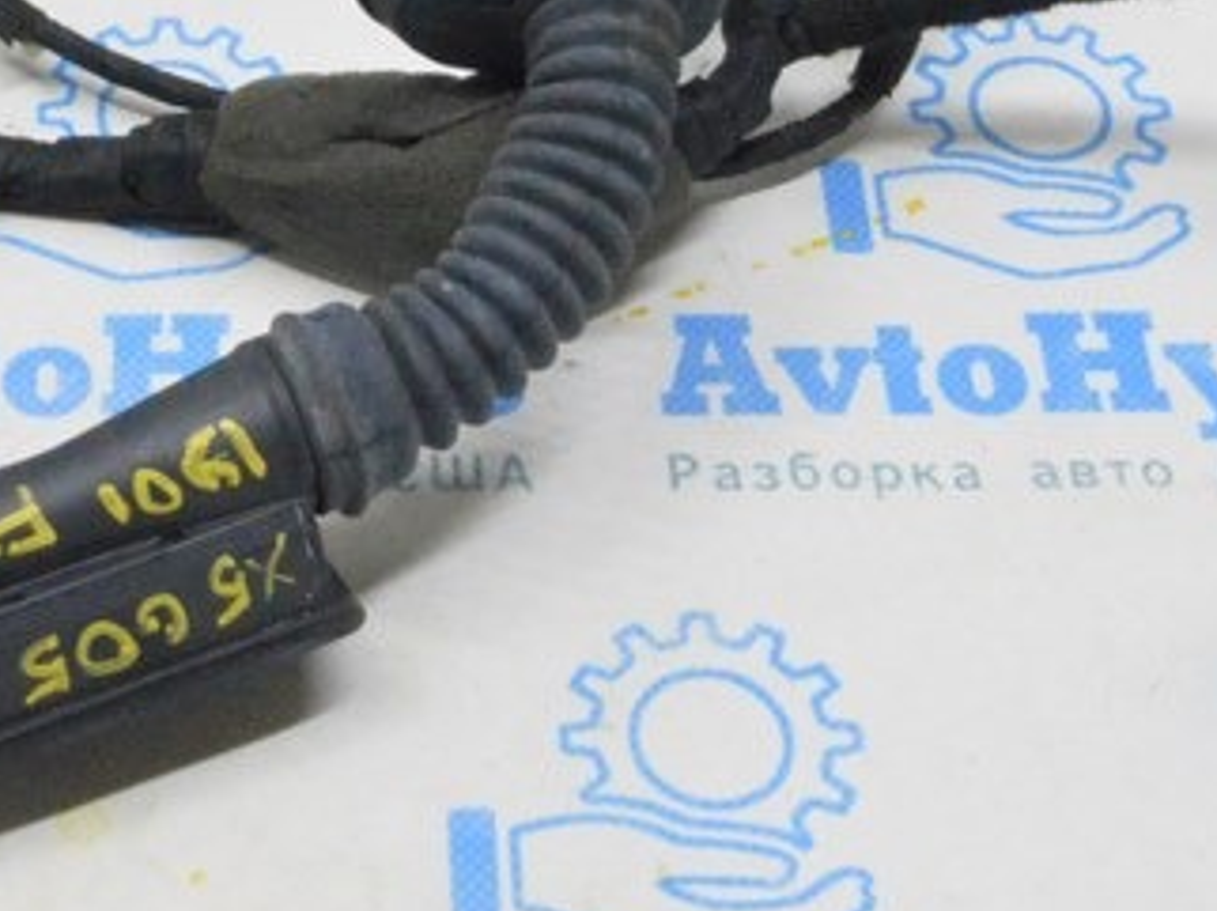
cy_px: -297
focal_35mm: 106
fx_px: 3707
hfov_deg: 18.4
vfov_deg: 13.5
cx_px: 208
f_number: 20
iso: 6400
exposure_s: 1/20
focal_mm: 23
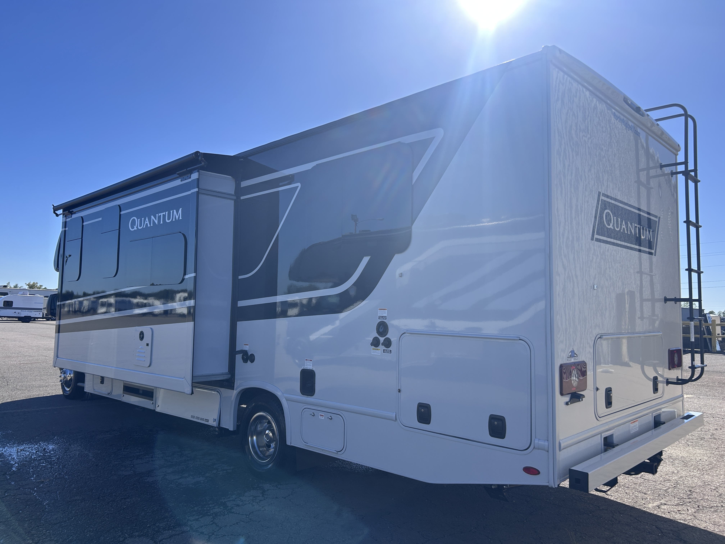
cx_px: 362
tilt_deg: +4.1
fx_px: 545
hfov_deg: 67.3
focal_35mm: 26
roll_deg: -1.5
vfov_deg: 53.1
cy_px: 272
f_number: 1.5
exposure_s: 1/5319
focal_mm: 5.7
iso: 50
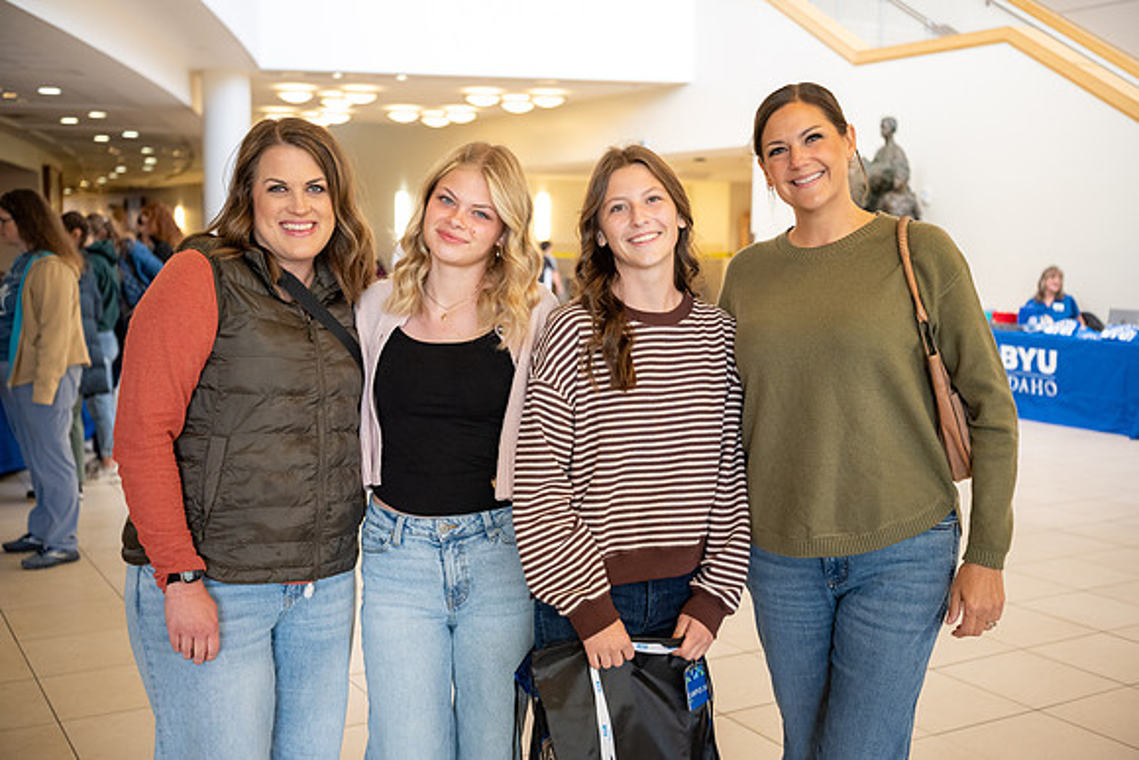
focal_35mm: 39
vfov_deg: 34.2
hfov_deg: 49.5
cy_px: 380
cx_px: 570
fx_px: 1234
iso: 1250
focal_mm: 39
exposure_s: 1/200
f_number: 2.8
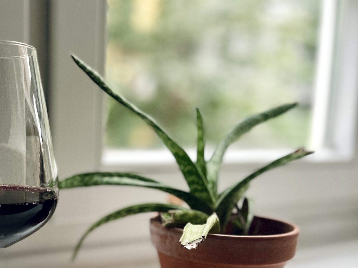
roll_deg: -0.5
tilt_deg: -10.6
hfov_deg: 40.8
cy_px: 214
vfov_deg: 32.0
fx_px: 455
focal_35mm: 44
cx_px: 61
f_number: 1.6
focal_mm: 5.1
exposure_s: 1/60
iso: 320
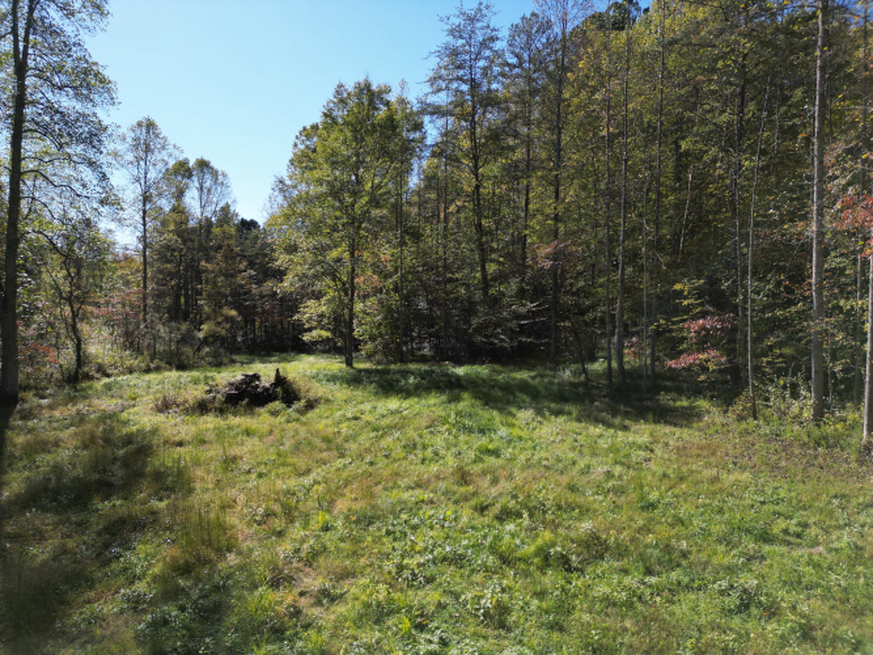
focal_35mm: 24
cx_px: 436
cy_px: 328
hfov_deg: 71.6
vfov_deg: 56.8
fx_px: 605
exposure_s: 1/2000
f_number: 1.7
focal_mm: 6.72
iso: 120
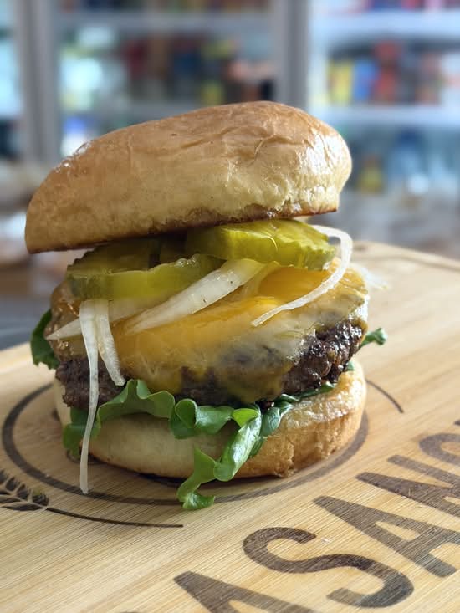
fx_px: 850
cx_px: 230
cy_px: 306
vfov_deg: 39.7
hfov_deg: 30.3
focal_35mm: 48
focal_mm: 6.76
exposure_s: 1/60
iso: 200
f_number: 1.78
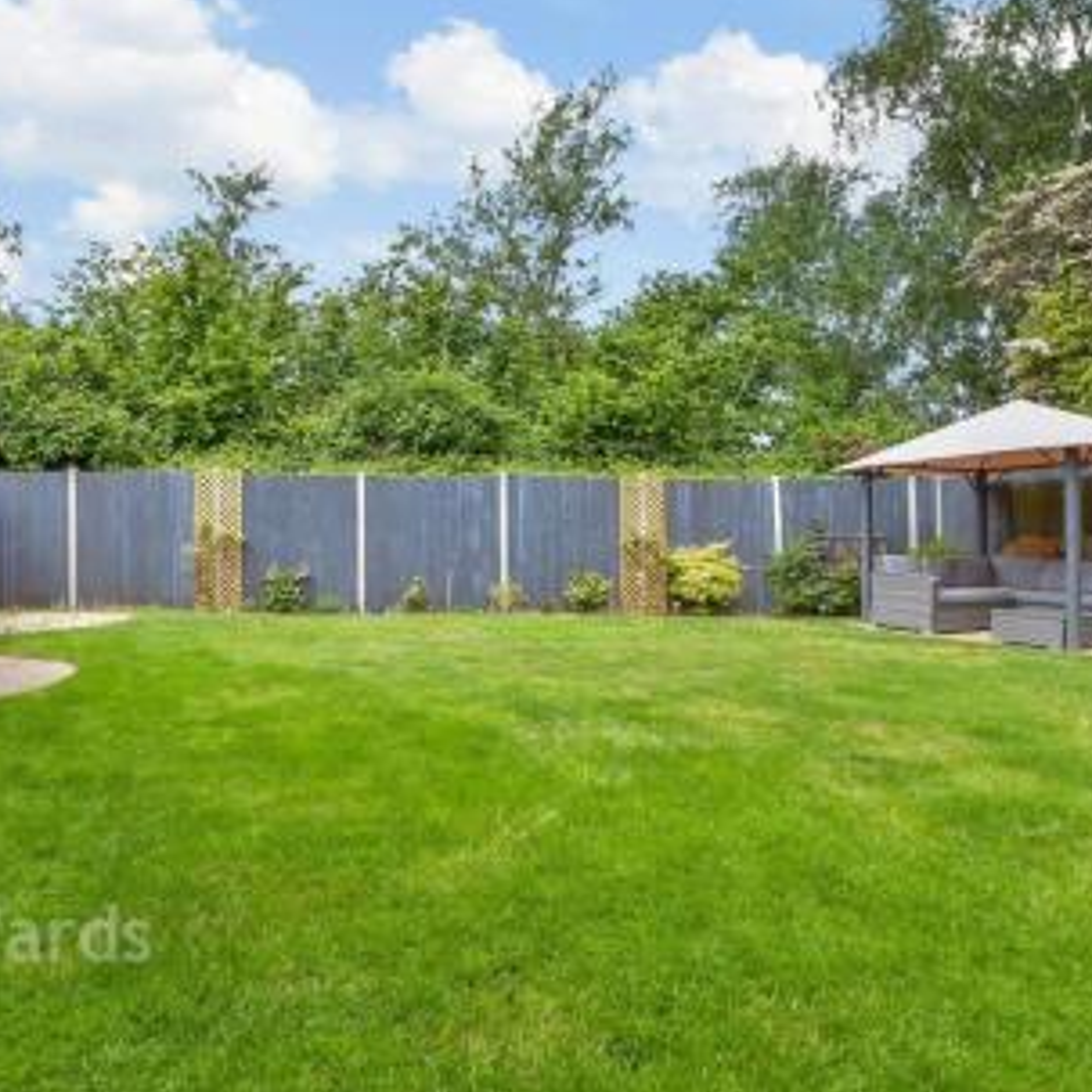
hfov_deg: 73.7
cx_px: 418
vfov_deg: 74.8
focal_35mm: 20
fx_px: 714
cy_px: 542
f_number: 8
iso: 160
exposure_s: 1/100
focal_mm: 10
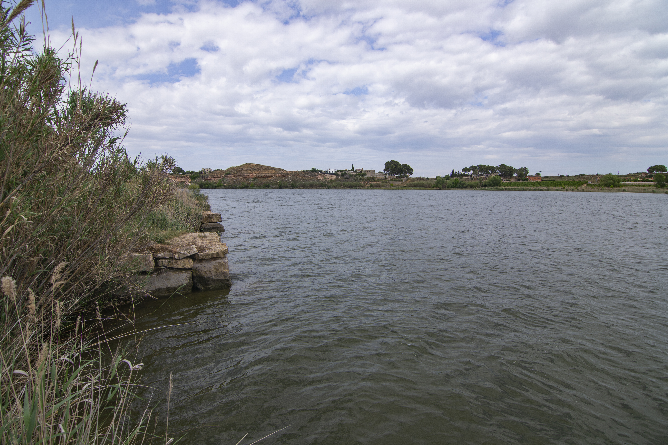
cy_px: 222
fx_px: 306
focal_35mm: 16
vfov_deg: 72.1
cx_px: 334
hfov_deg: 95.0
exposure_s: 1/500
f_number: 5.6
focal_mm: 11
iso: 100
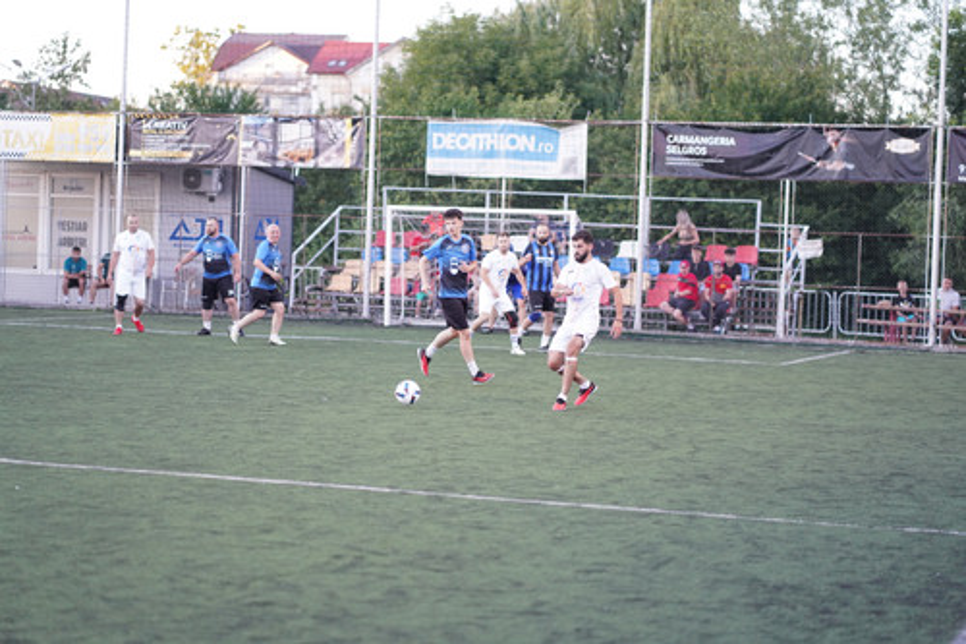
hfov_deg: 23.9
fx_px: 2280
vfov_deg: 16.1
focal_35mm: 85
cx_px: 483
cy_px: 322
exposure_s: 1/1600
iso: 2000
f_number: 2
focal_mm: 85
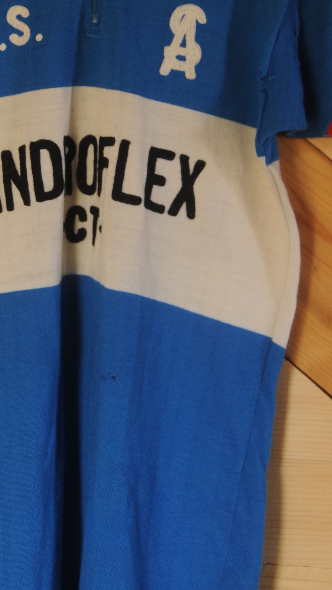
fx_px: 1220
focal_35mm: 78
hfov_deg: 15.4
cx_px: 97
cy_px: 183
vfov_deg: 27.0
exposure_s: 1/20
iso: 200
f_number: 2.8
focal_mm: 26
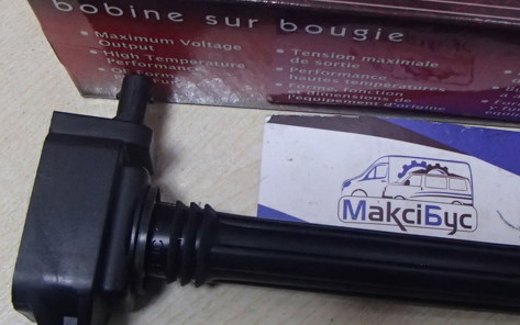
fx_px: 751
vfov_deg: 24.4
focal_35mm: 53
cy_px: 149
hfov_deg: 38.1
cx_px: 298
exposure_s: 1/40
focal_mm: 6.64
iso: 800
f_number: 4.7
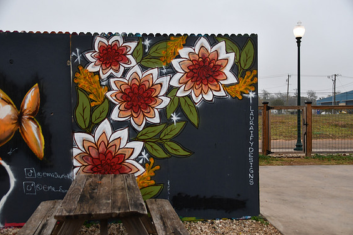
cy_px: 116
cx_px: 179
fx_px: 392
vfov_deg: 33.4
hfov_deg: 48.5
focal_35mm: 40
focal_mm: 26
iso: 500
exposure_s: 1/250
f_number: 3.8
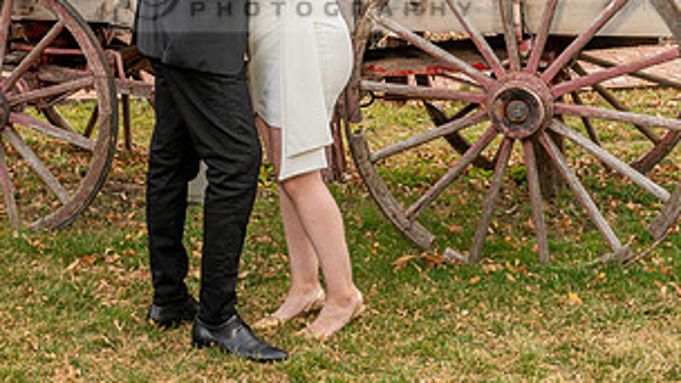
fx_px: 1499
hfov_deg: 25.6
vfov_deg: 13.5
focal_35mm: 83
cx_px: 294
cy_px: -234
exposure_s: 1/125
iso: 200
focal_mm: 26
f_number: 5.6
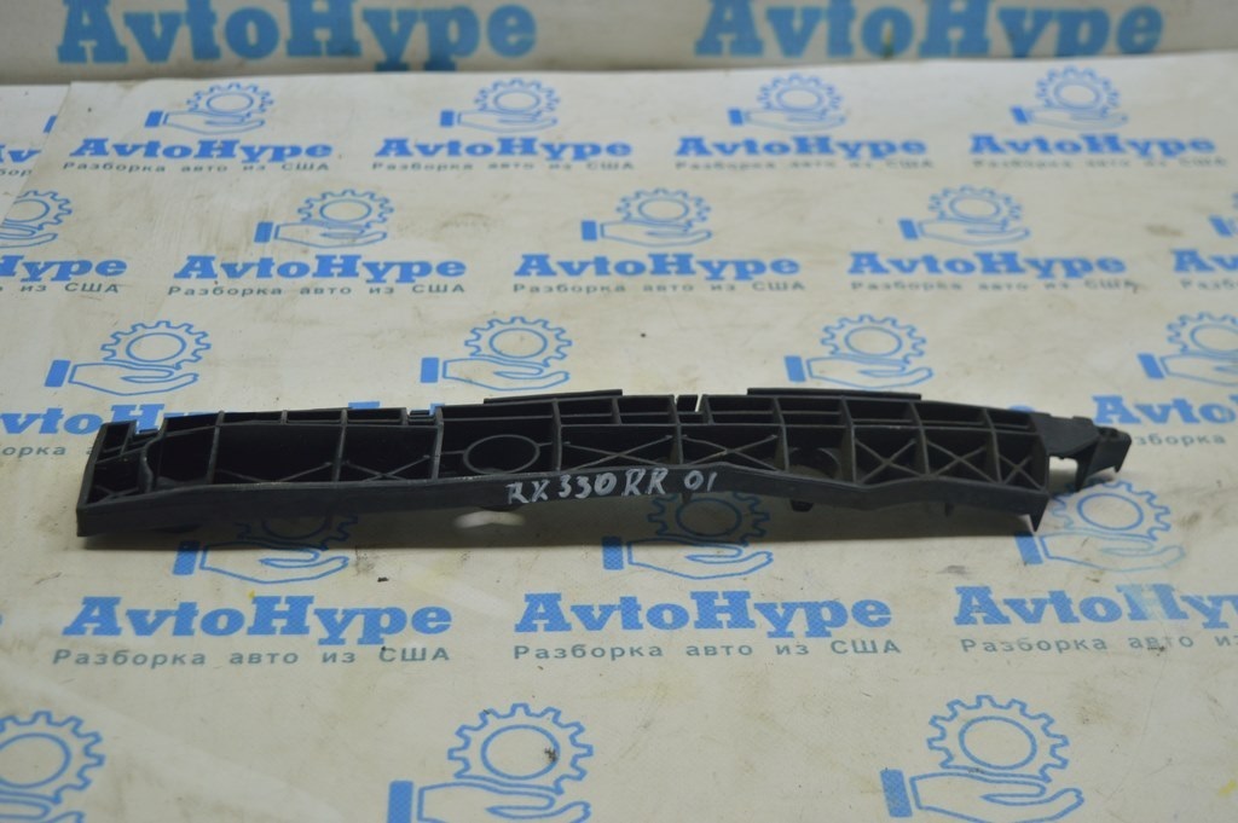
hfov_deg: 35.1
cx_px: 619
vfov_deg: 23.7
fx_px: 1959
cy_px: 412
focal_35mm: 57
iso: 400
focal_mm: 38
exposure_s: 1/50
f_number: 4.8
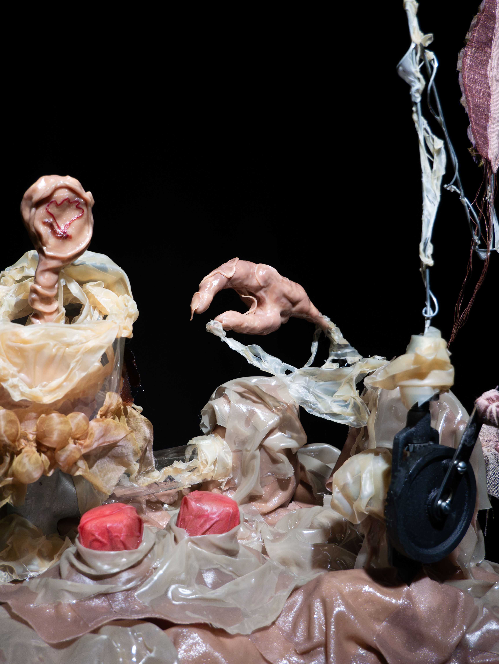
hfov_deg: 32.9
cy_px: 332
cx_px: 250
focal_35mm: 44
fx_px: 845
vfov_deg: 42.9
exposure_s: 1/50
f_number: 4.2
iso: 3200
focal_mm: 22
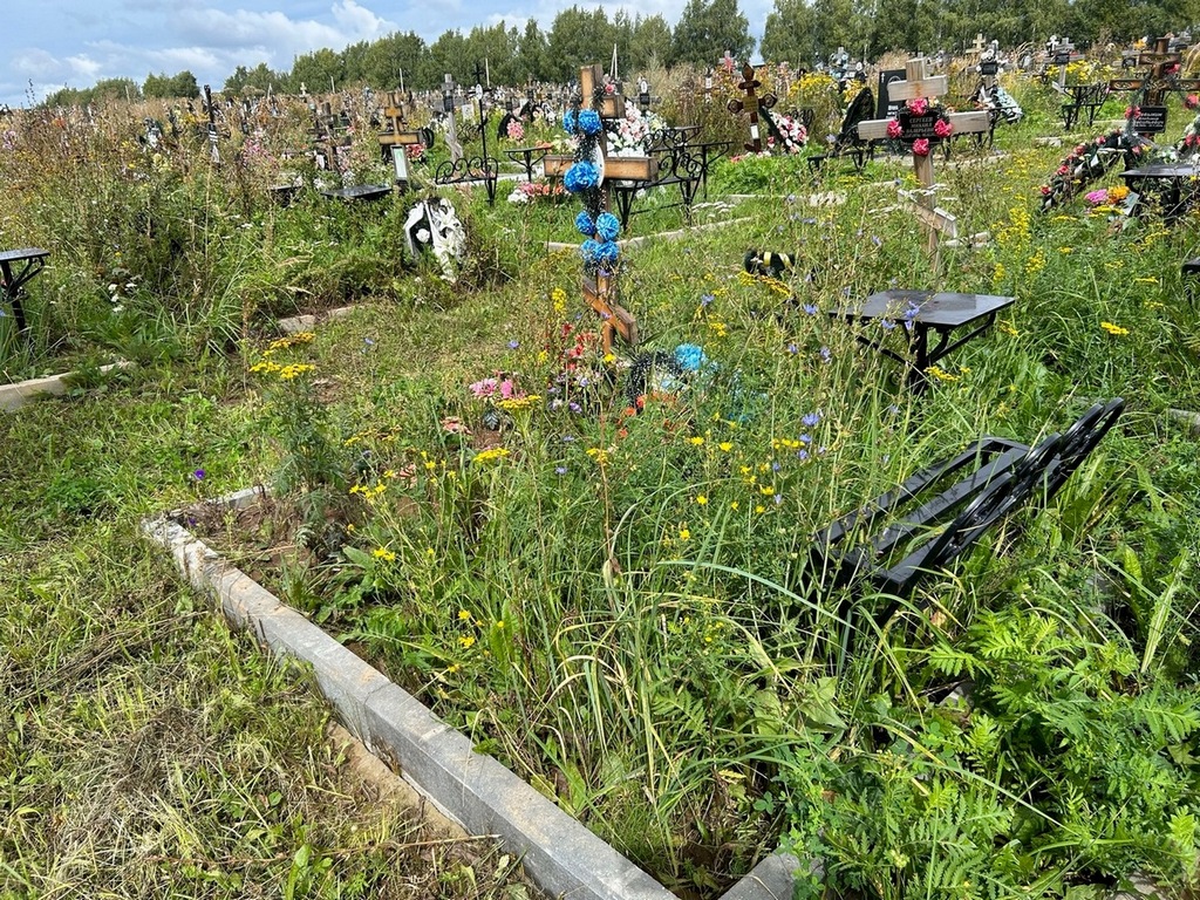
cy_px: 450
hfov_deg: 67.3
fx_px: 901
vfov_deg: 53.1
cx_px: 600
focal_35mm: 26
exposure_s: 1/2045
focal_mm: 5.7
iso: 50
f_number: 1.5
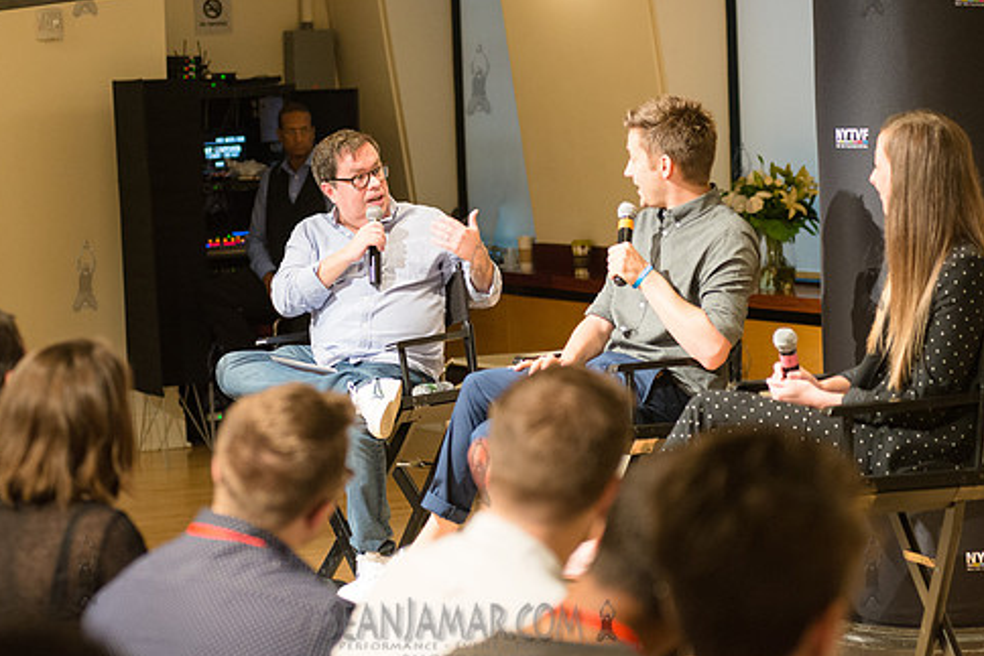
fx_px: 2816
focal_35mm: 103
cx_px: 478
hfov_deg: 19.8
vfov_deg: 13.3
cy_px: 275
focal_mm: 86
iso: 2500
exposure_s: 1/100
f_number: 4
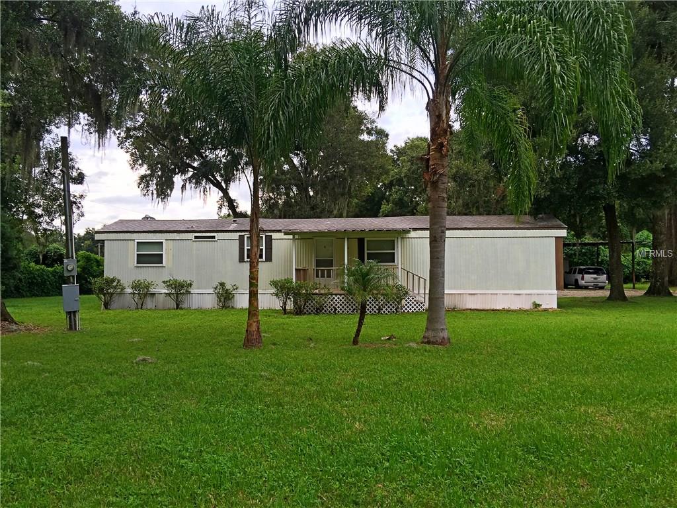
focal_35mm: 29
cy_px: 254
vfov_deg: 48.2
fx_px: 567
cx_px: 338
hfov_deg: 61.7
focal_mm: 4.15
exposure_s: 1/120
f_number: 2.2
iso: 32
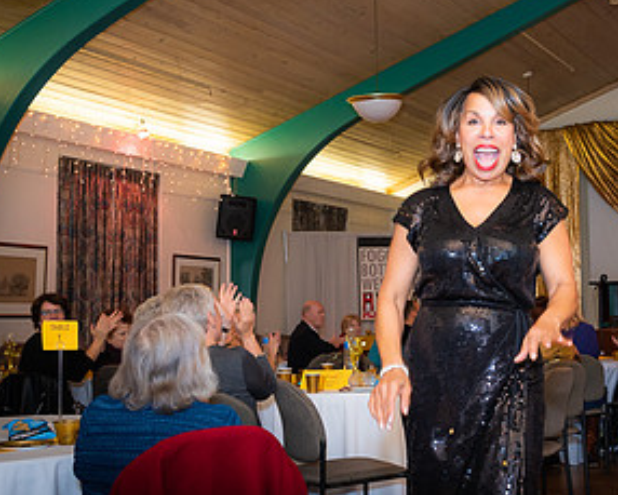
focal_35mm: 55
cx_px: 475
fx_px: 1006
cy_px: 233
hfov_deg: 33.4
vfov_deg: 27.6
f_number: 5.6
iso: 800
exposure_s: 1/60
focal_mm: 26
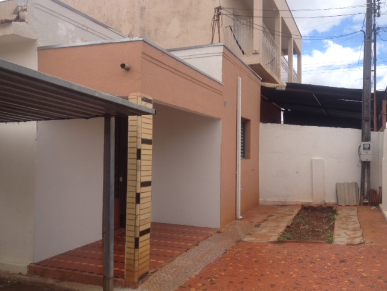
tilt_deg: -1.1
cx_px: 194
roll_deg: +2.0
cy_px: 146
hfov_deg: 52.6
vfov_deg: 40.7
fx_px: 391
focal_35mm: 35
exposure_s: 1/1346
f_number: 2.4
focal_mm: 4.28
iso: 50
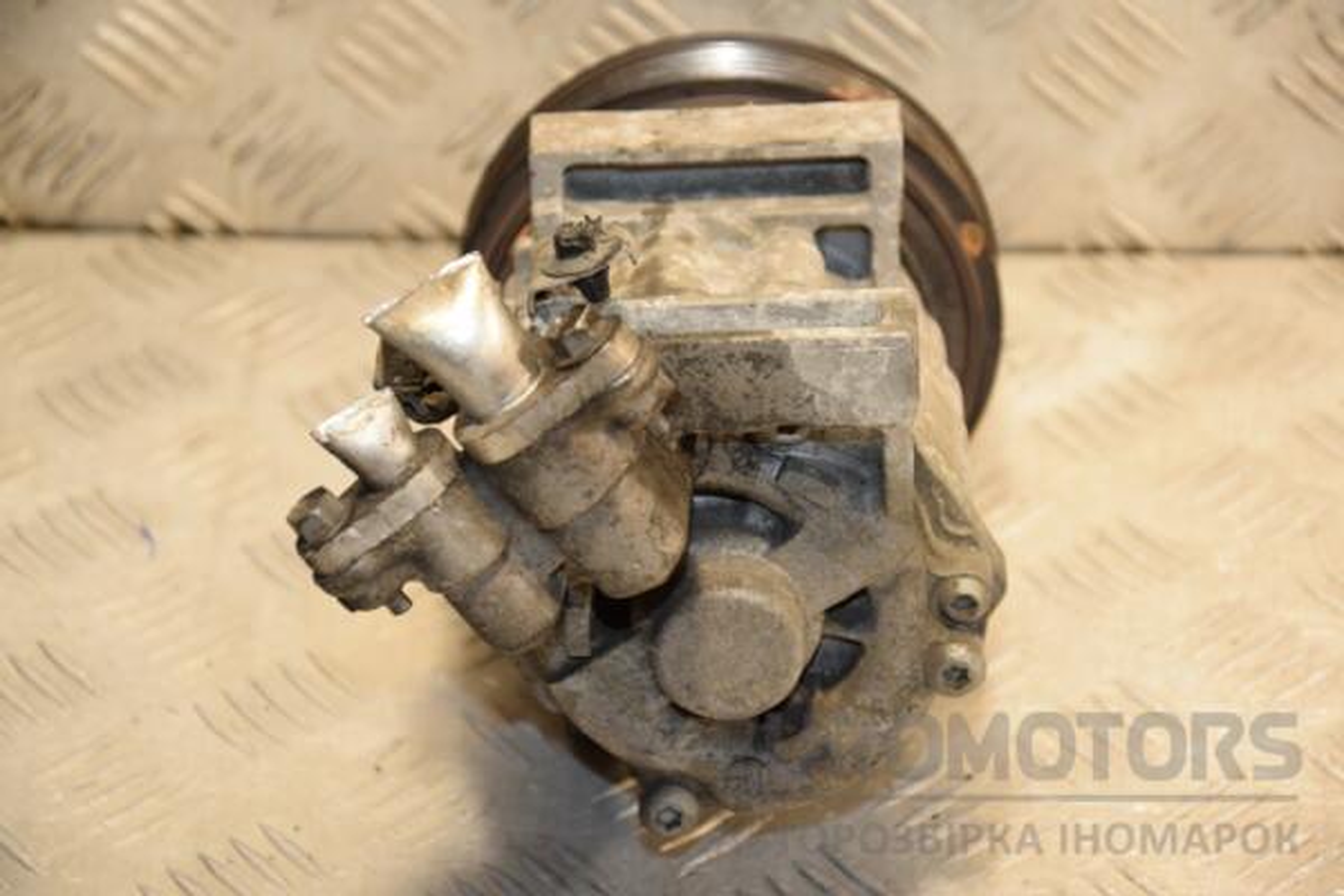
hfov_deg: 16.1
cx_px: 672
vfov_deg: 10.8
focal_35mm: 128
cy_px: 448
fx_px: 4760
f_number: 5.6
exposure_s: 1/125
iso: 800
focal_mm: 85
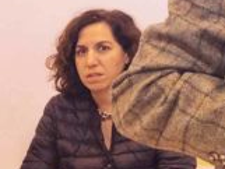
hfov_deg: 13.9
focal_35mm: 121
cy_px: -53
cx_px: 442
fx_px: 787
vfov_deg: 11.9
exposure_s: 1/33
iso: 40
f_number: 1.8
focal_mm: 3.99
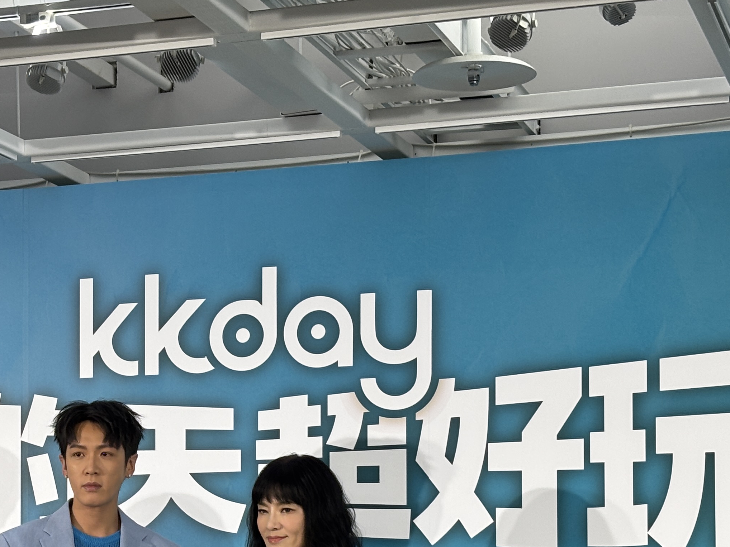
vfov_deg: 14.2
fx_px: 2172
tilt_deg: +3.2
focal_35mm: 103
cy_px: 512
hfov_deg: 18.9
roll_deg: -0.2
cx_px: 147
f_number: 1.6
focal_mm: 5.96
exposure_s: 1/60
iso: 32
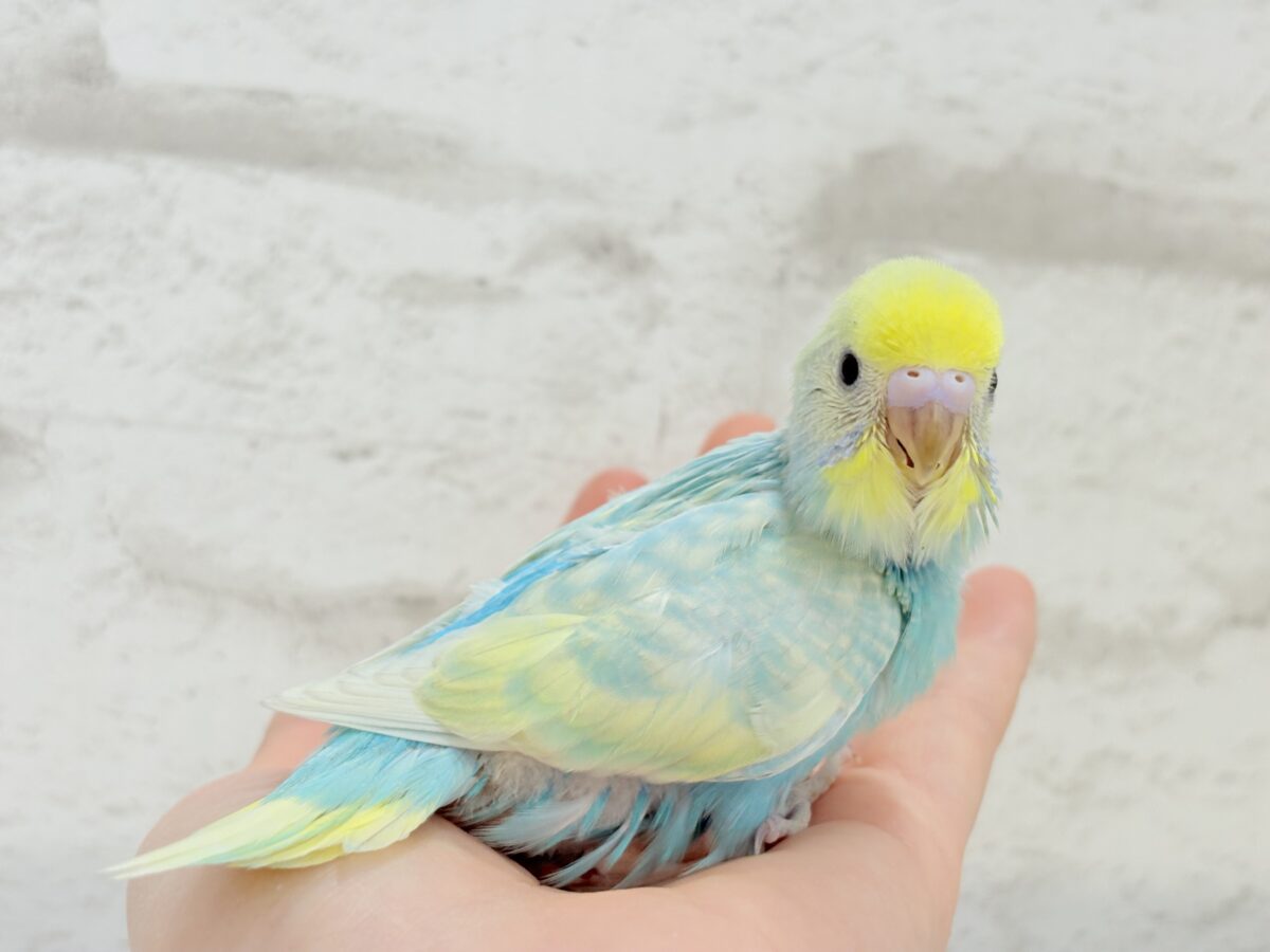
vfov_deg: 28.0
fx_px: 1908
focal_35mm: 52
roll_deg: -3.8
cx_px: 635
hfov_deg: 36.8
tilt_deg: -0.3
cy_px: 476
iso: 64
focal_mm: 5.96
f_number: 1.6
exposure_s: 1/100
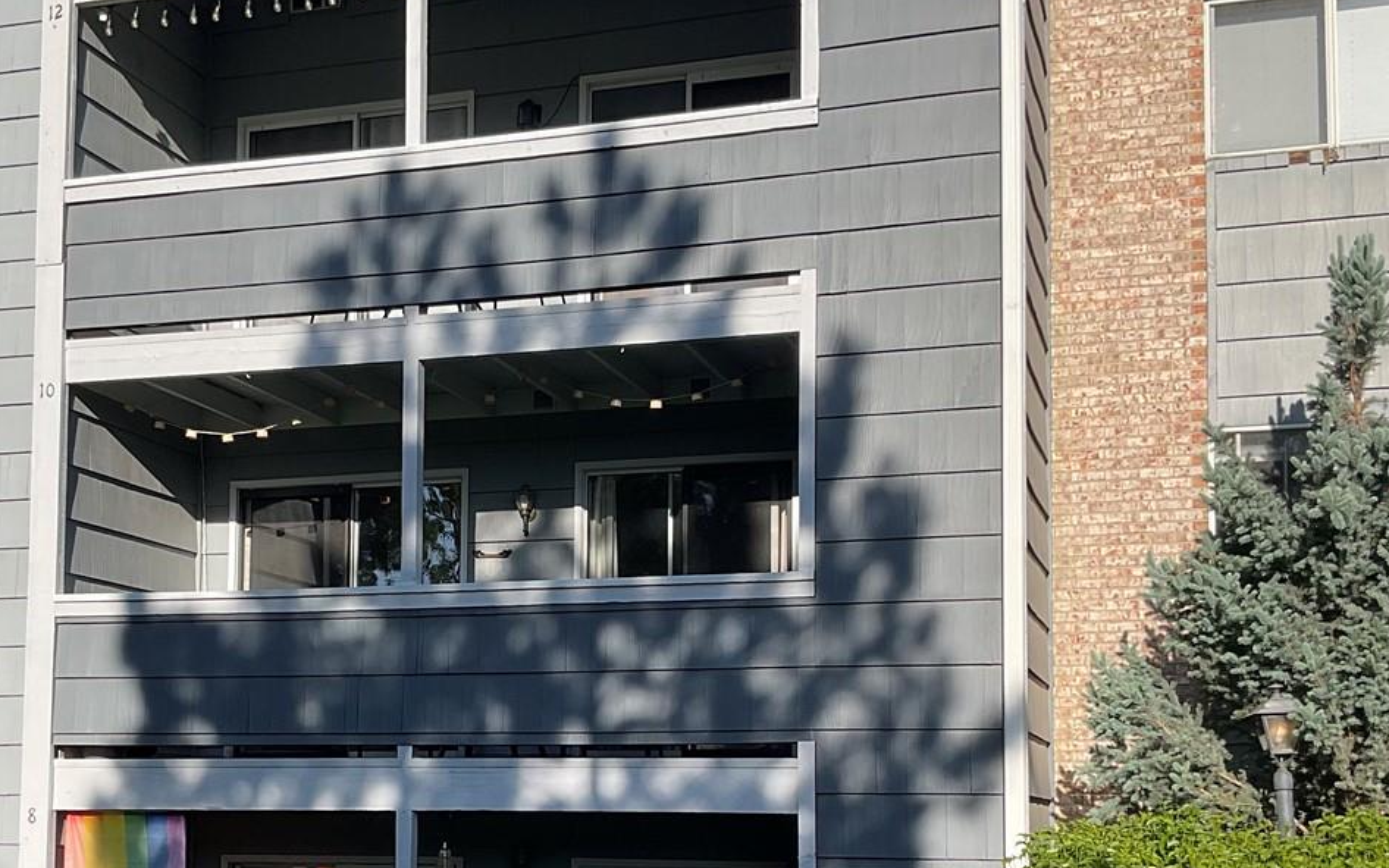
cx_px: 579
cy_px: 680
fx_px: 1968
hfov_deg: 38.8
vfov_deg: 24.5
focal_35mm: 52
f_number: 1.8
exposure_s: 1/1848
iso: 16
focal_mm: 3
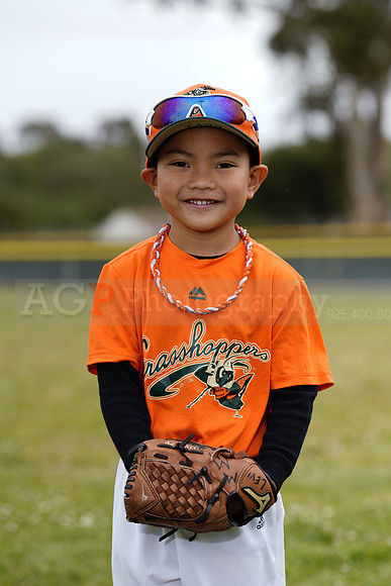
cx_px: 196
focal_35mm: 178
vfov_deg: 11.5
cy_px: 293
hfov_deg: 7.7
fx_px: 2898
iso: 50
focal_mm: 178
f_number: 5.6
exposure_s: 1/250
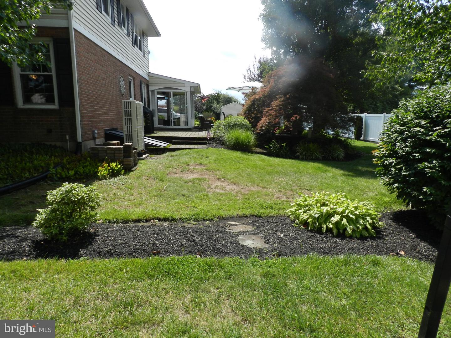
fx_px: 300
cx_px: 226
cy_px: 169
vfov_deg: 58.9
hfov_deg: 73.9
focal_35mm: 23
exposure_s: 1/640
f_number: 4
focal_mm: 4
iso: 160
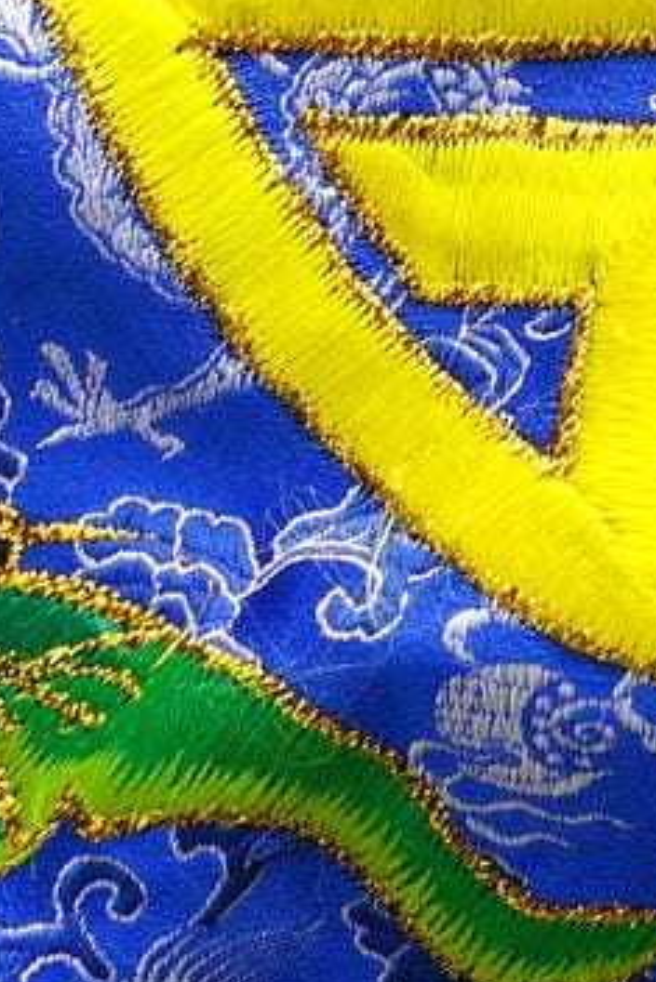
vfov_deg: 11.1
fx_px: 4887
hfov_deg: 7.6
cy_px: -463
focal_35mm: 179
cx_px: 899
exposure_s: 1/100
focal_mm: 35
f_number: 11
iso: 100
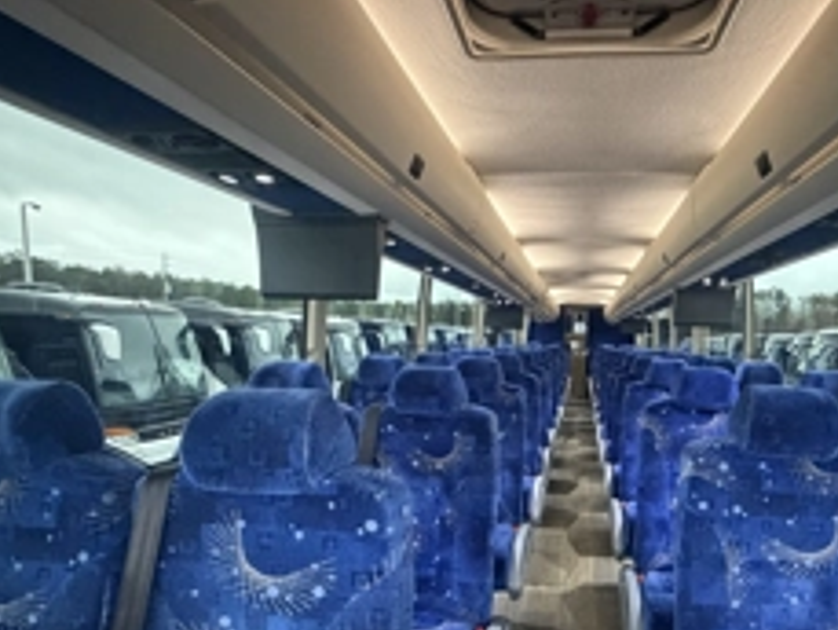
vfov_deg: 60.1
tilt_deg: -6.3
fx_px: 533
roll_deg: -1.7
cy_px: 403
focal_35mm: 22
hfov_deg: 74.8
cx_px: 534
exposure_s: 1/41
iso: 1250
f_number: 2.2
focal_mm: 2.22
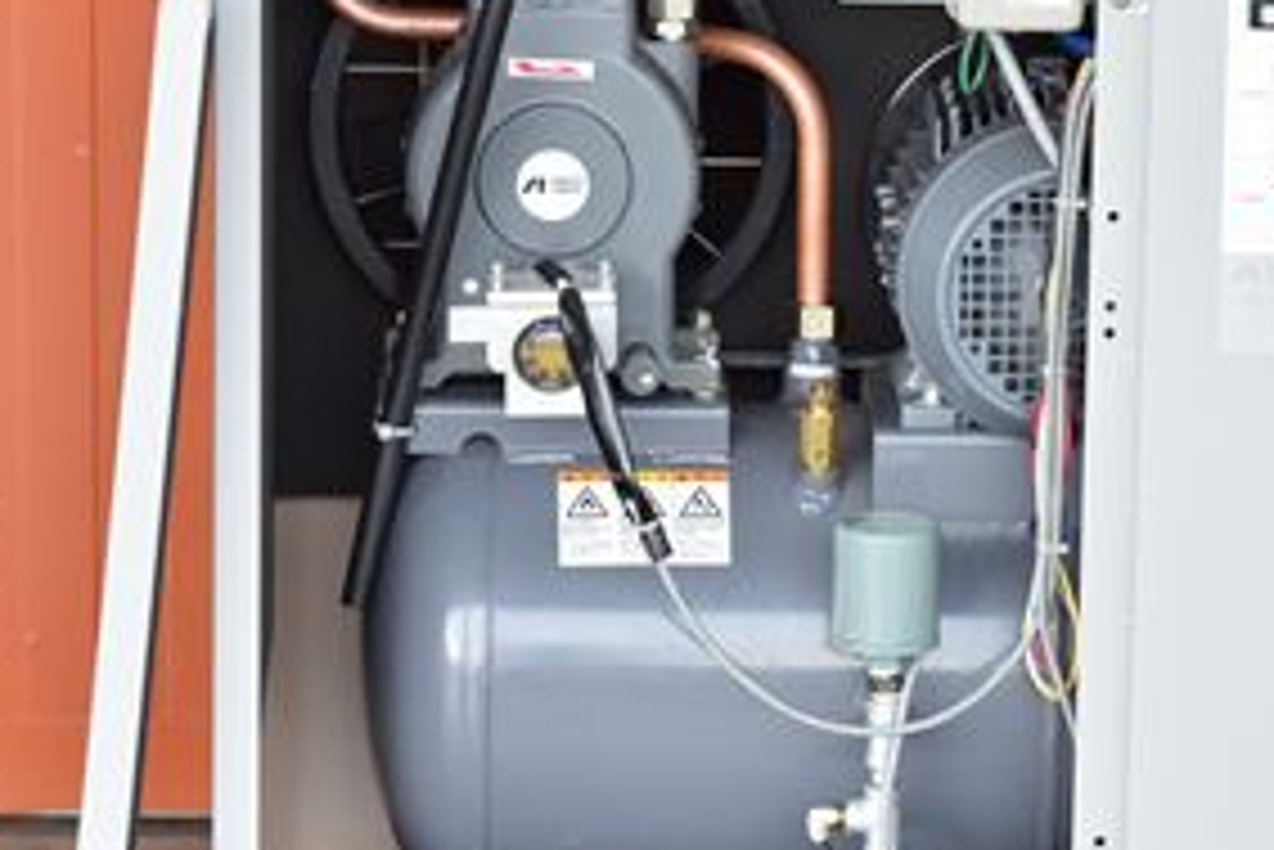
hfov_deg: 9.9
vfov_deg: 6.6
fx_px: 7329
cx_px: 698
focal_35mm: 207
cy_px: 481
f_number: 6.3
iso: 1250
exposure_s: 1/250
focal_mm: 78
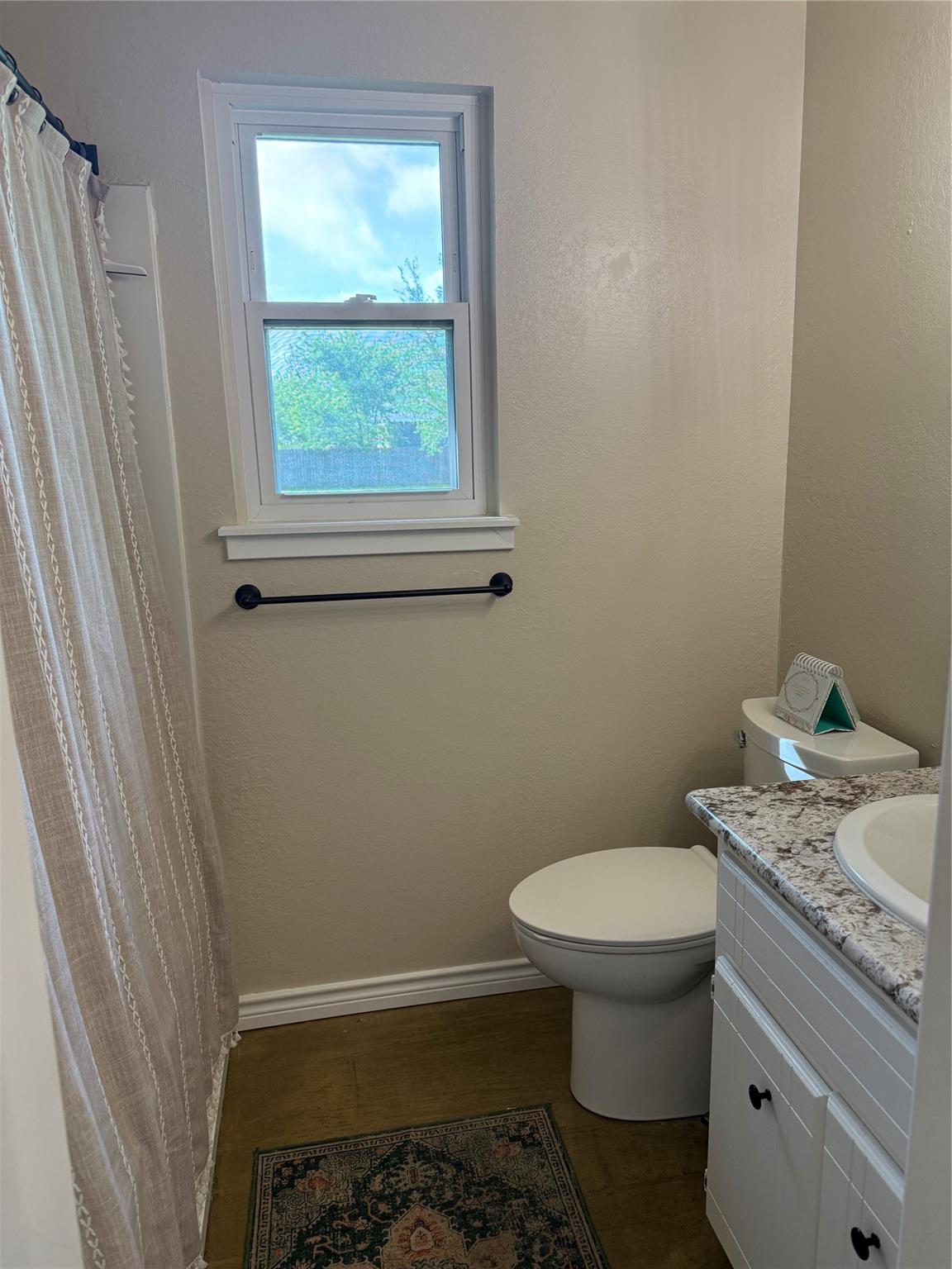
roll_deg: +1.1
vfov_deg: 71.6
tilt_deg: -11.6
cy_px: 634
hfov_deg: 56.8
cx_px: 476
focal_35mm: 24
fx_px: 880
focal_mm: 6.76
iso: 160
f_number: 1.78
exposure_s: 1/223
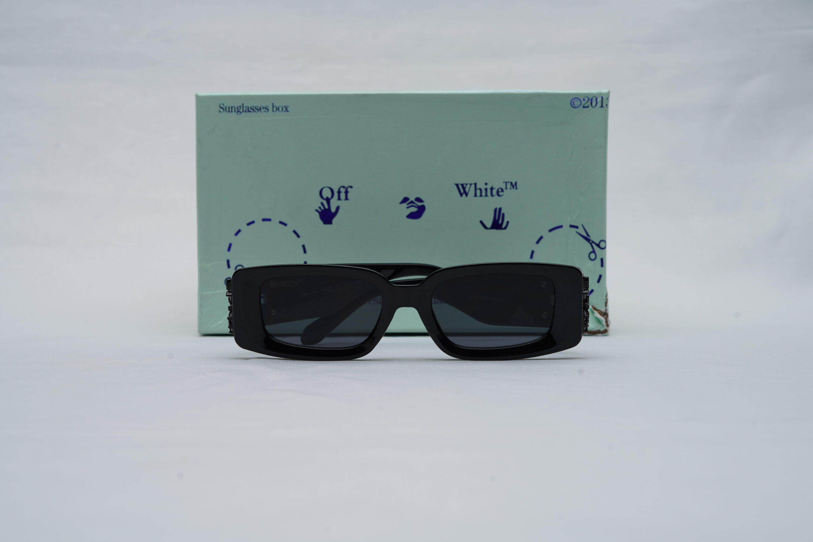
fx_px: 1129
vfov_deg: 27.0
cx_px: 406
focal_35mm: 50
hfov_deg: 39.6
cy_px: 271
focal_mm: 50
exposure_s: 1/160
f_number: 9
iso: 100
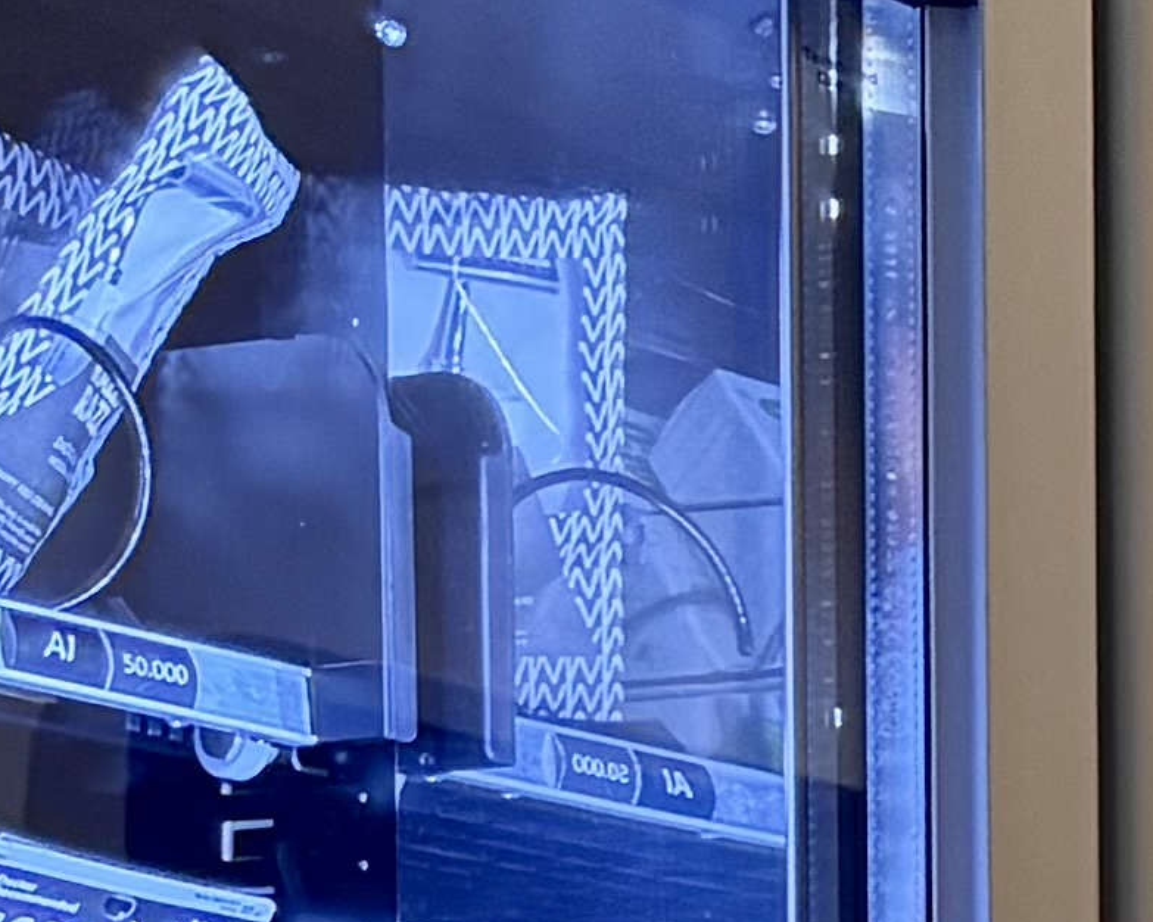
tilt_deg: -2.2
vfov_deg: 8.3
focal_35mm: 171
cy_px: 2187
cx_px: 3328
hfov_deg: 9.3
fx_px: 5834
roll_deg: -0.2
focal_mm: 6.76
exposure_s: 1/50
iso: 250
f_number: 1.78
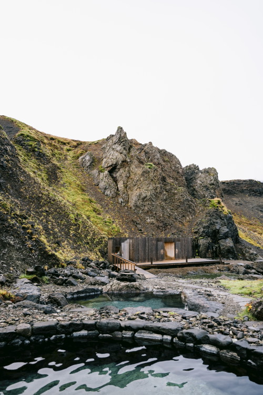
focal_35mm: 24
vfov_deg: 73.7
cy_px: 198
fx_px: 263
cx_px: 132
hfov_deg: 53.1
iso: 250
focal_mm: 24
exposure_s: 1/400
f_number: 2.8
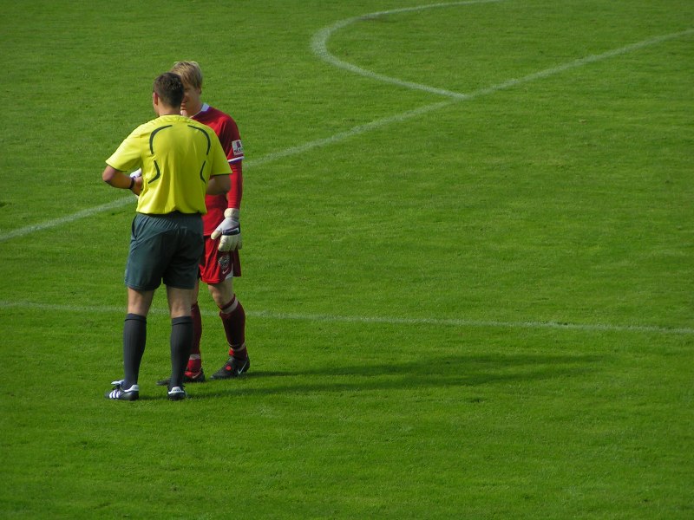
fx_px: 4952
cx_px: 347
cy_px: 260
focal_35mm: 247
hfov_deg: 8.0
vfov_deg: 6.0
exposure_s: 1/640
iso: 50
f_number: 3.5
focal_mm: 37.8
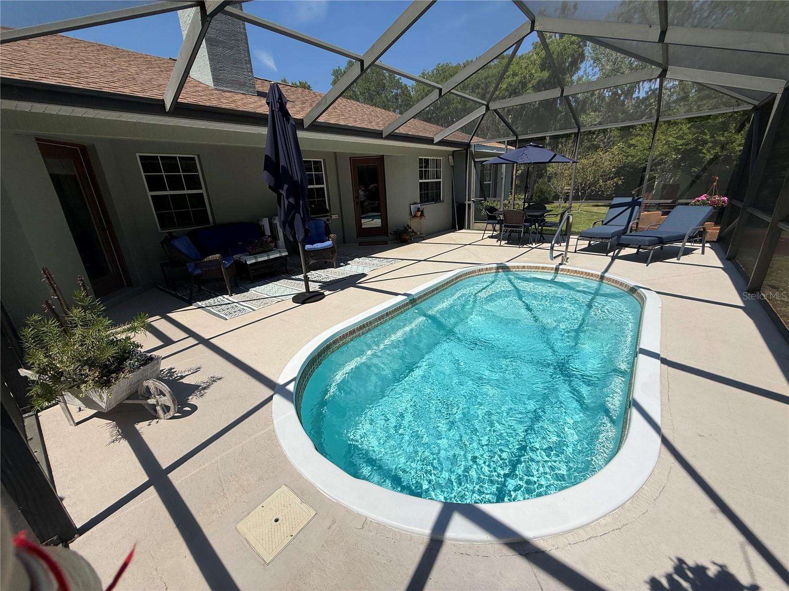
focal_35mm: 14
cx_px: 394
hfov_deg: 102.1
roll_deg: +3.4
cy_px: 296
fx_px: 319
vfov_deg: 85.7
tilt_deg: -19.1
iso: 50
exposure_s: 1/2976
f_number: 2.2
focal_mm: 2.22
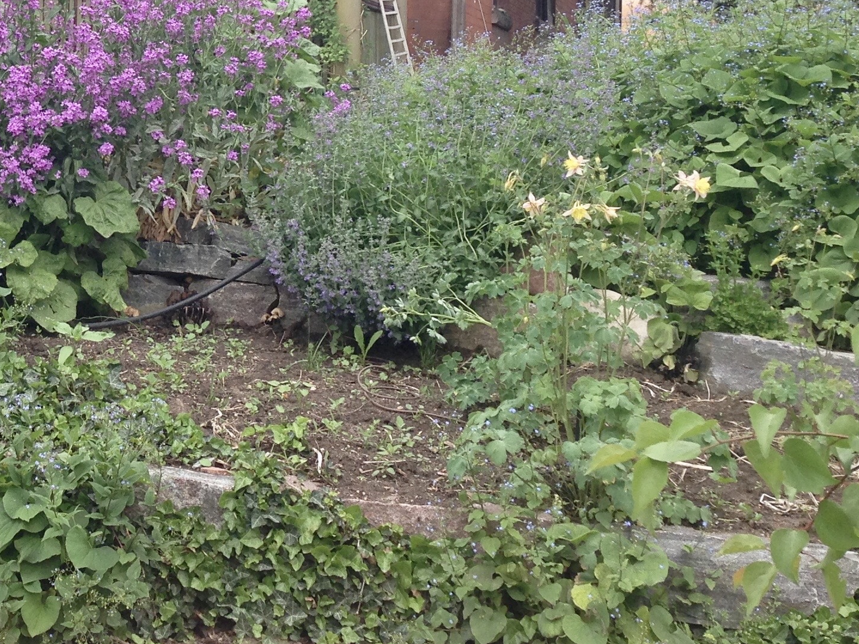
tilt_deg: +1.6
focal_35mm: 75
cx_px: -3
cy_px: 16
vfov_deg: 19.1
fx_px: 1861
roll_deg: -2.4
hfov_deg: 24.8
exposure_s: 1/311
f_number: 2.4
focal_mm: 4.12
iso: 50
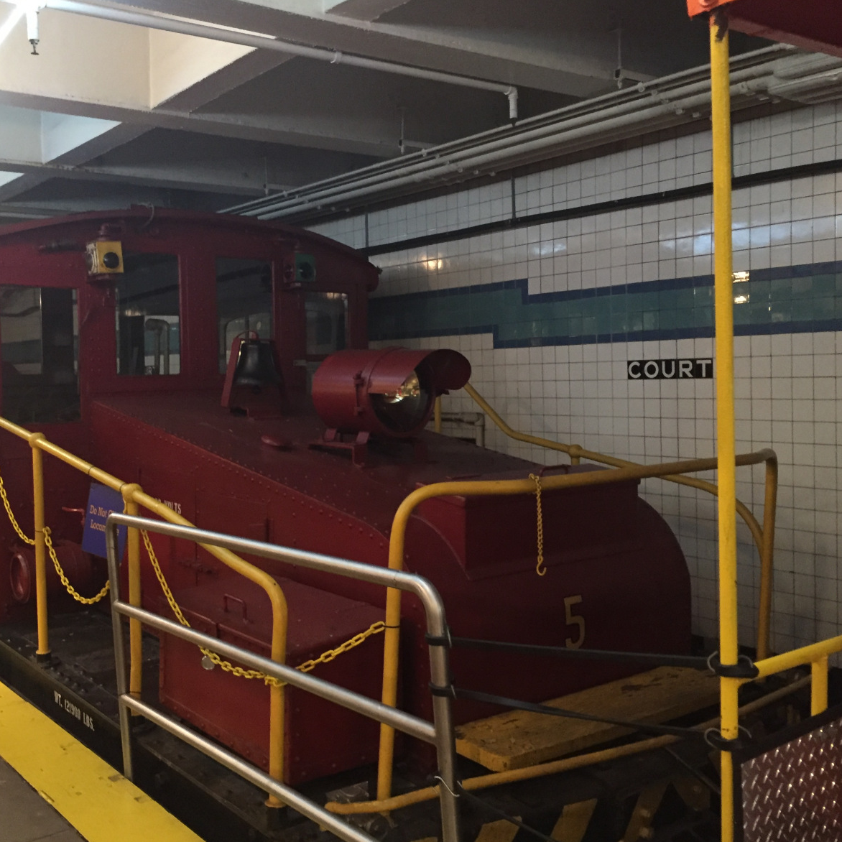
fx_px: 963
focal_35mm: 35
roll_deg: +1.2
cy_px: 425
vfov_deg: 47.2
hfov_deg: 46.9
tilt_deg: -3.2
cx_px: 331
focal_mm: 4.15
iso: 250
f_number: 2.2
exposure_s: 1/15
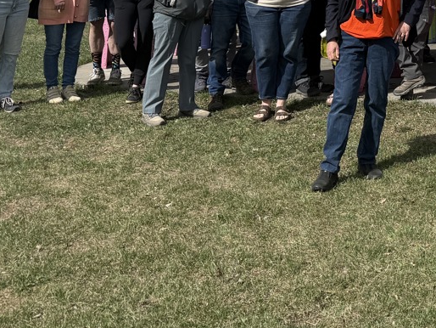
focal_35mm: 70
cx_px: 519
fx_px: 882
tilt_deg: +3.5
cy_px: -99
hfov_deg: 25.1
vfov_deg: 19.4
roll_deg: -1.2
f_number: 1.78
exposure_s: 1/6711
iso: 100
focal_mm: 6.76
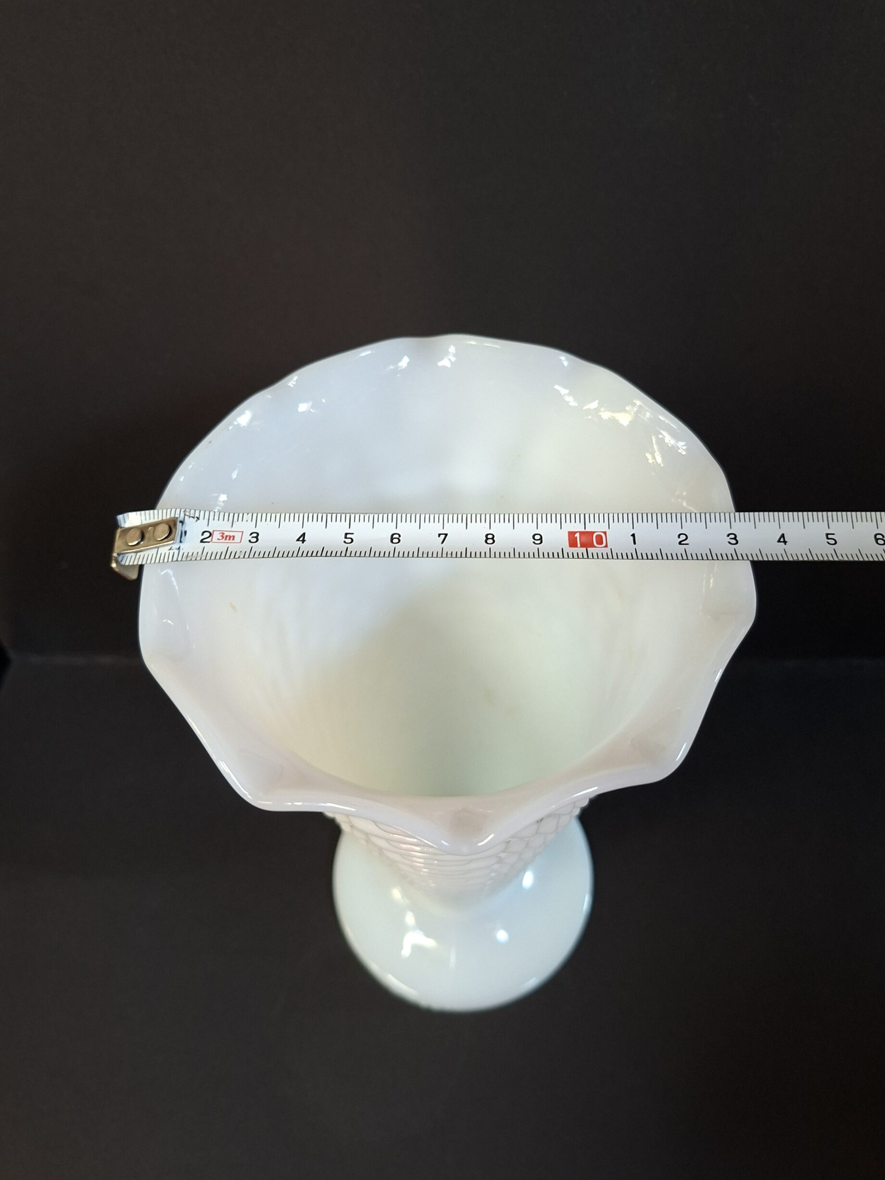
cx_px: 454
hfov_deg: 56.8
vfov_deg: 71.6
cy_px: 590
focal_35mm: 24
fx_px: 818
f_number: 1.8
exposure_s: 1/50
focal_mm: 5.54
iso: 250
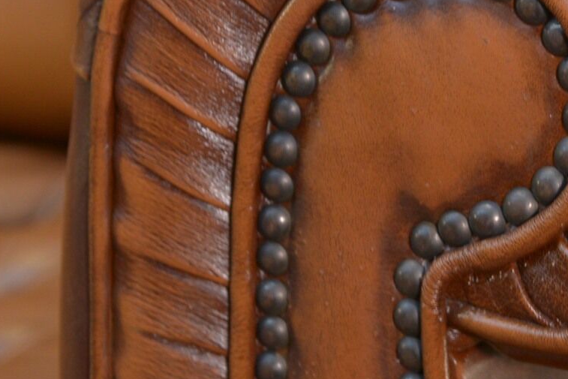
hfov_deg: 16.6
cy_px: -100
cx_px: 602
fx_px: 1894
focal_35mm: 120
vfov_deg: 11.2
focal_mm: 38
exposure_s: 1/50
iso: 640
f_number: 3.5
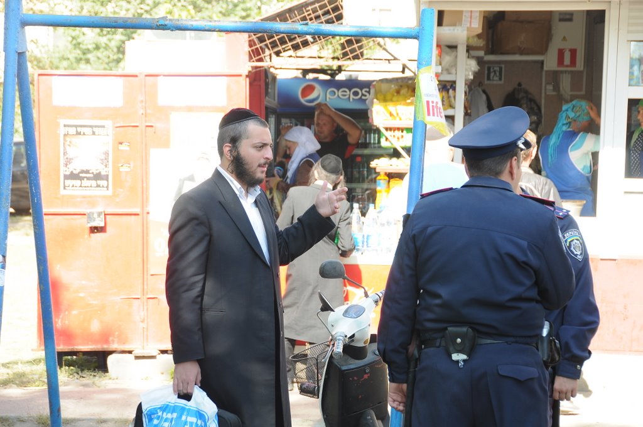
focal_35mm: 105
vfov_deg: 13.0
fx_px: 1873
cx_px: 322
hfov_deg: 19.5
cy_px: 214
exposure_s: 1/125
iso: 250
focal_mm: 70
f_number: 5.6
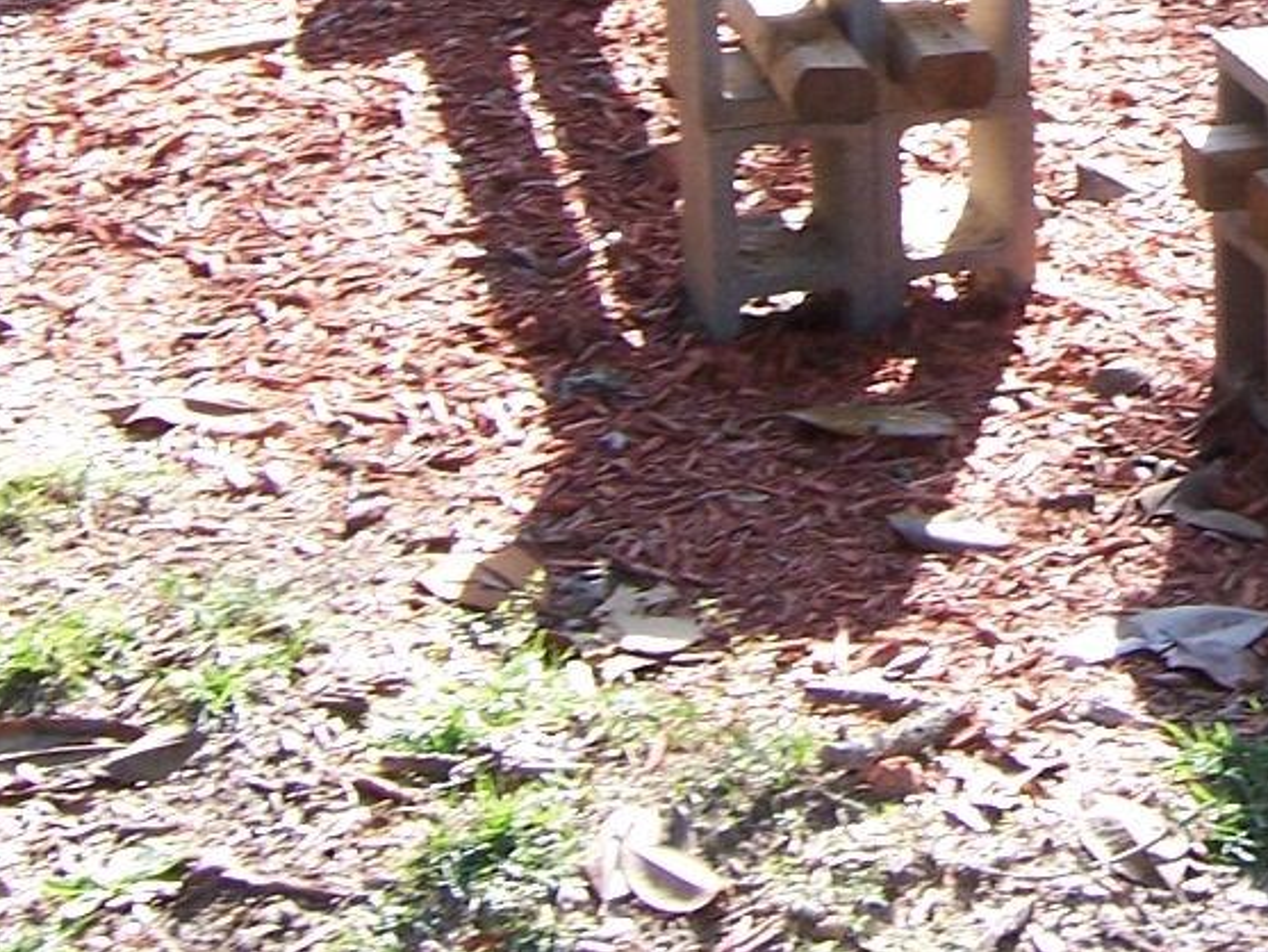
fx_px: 3371
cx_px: 1414
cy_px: -369
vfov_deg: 15.1
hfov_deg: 20.3
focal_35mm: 92
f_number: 3.4
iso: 80
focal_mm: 5.5
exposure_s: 1/90
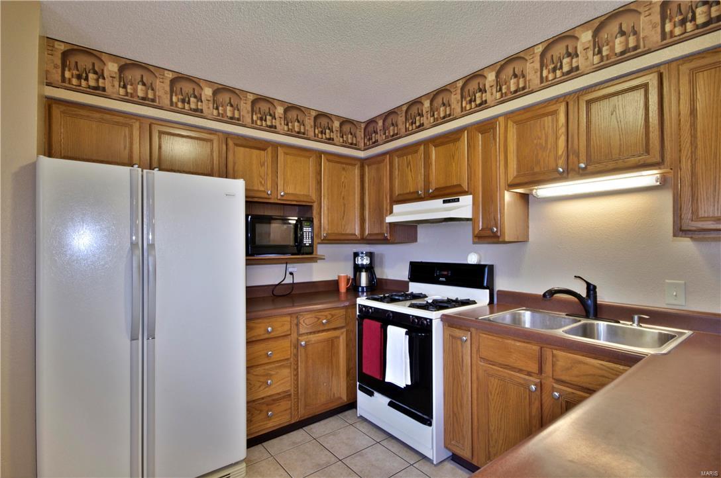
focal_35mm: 16
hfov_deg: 96.8
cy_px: 239
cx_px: 360
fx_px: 320
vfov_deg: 73.6
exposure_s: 1/4
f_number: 16
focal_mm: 11
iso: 800
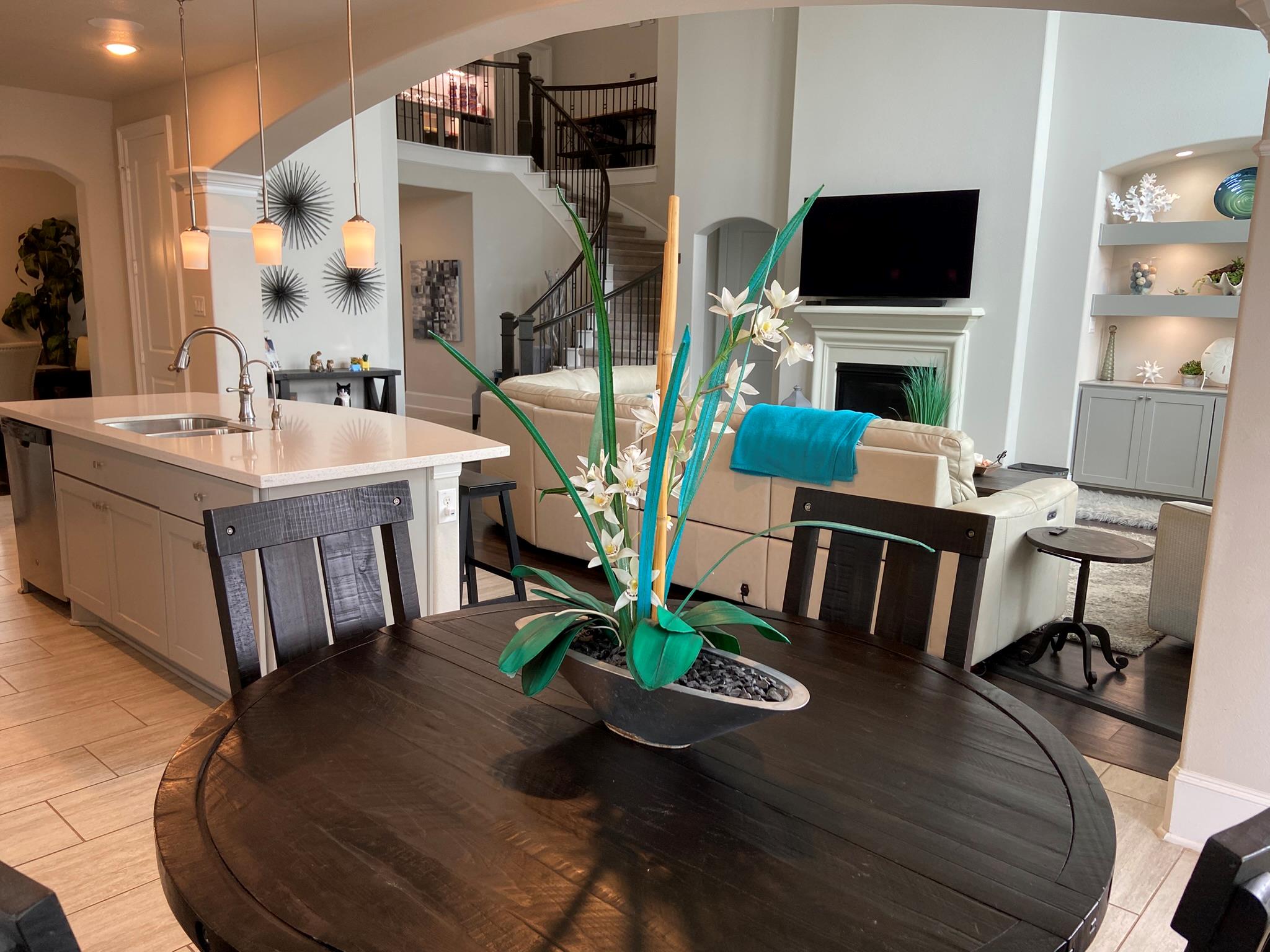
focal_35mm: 26
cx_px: 635
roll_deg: -0.5
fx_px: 954
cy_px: 476
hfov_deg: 67.3
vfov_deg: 53.1
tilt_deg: -11.2
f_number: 1.8
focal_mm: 4.25
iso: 80
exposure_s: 1/60
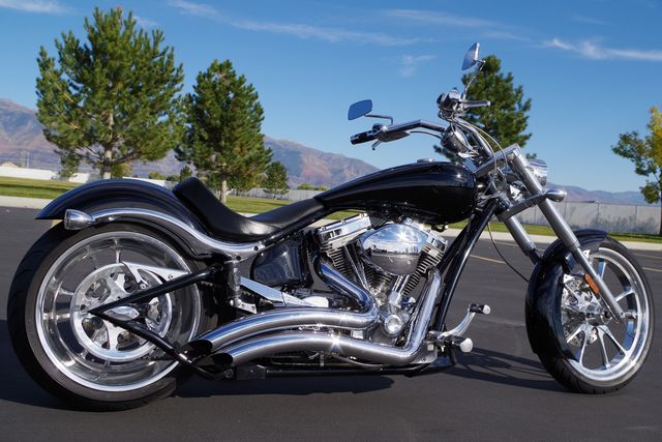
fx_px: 662
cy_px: 221
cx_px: 331
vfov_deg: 36.9
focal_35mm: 36
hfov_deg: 53.1
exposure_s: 1/400
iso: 200
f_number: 8
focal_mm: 24.38
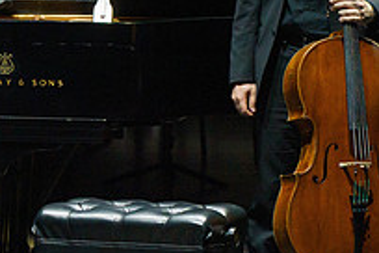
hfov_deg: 2.3
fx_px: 9253
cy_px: 59
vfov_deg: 1.6
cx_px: -158
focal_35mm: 879
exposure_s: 1/320
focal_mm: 309
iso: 3200
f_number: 8
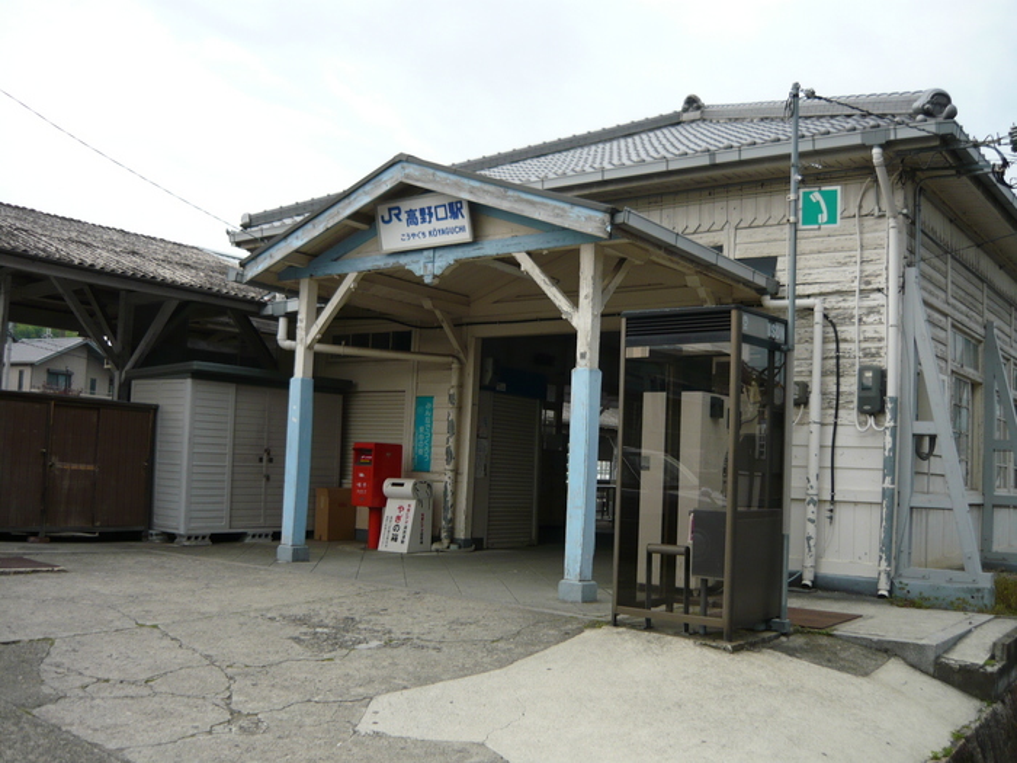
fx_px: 970
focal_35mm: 33
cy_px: 382
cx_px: 508
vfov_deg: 42.9
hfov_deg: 55.4
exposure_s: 1/200
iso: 100
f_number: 2.8
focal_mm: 5.5
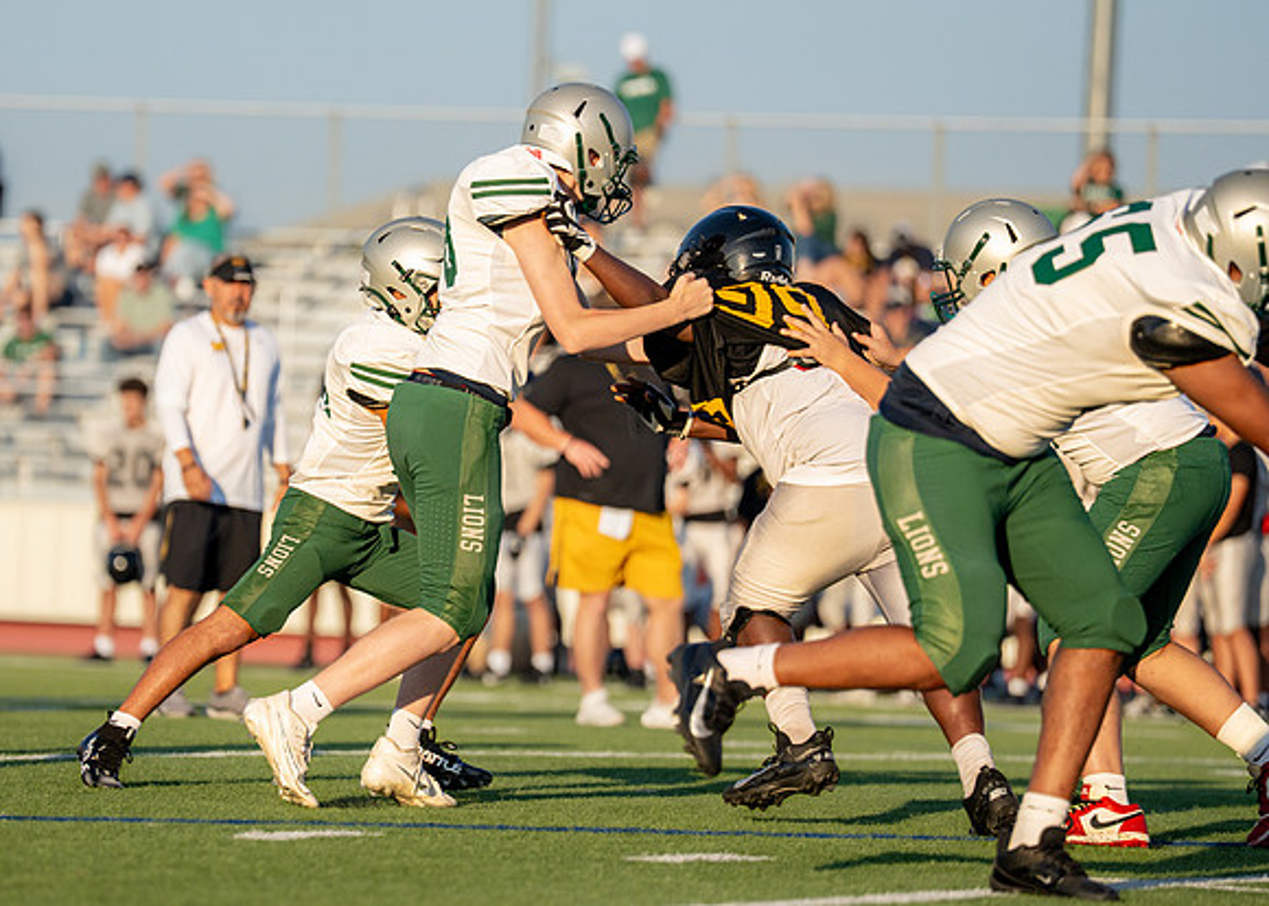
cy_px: 463
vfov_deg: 5.3
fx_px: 9851
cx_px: 357
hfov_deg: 7.4
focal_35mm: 273
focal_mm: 194
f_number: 2.8
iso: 500
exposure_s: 1/5000
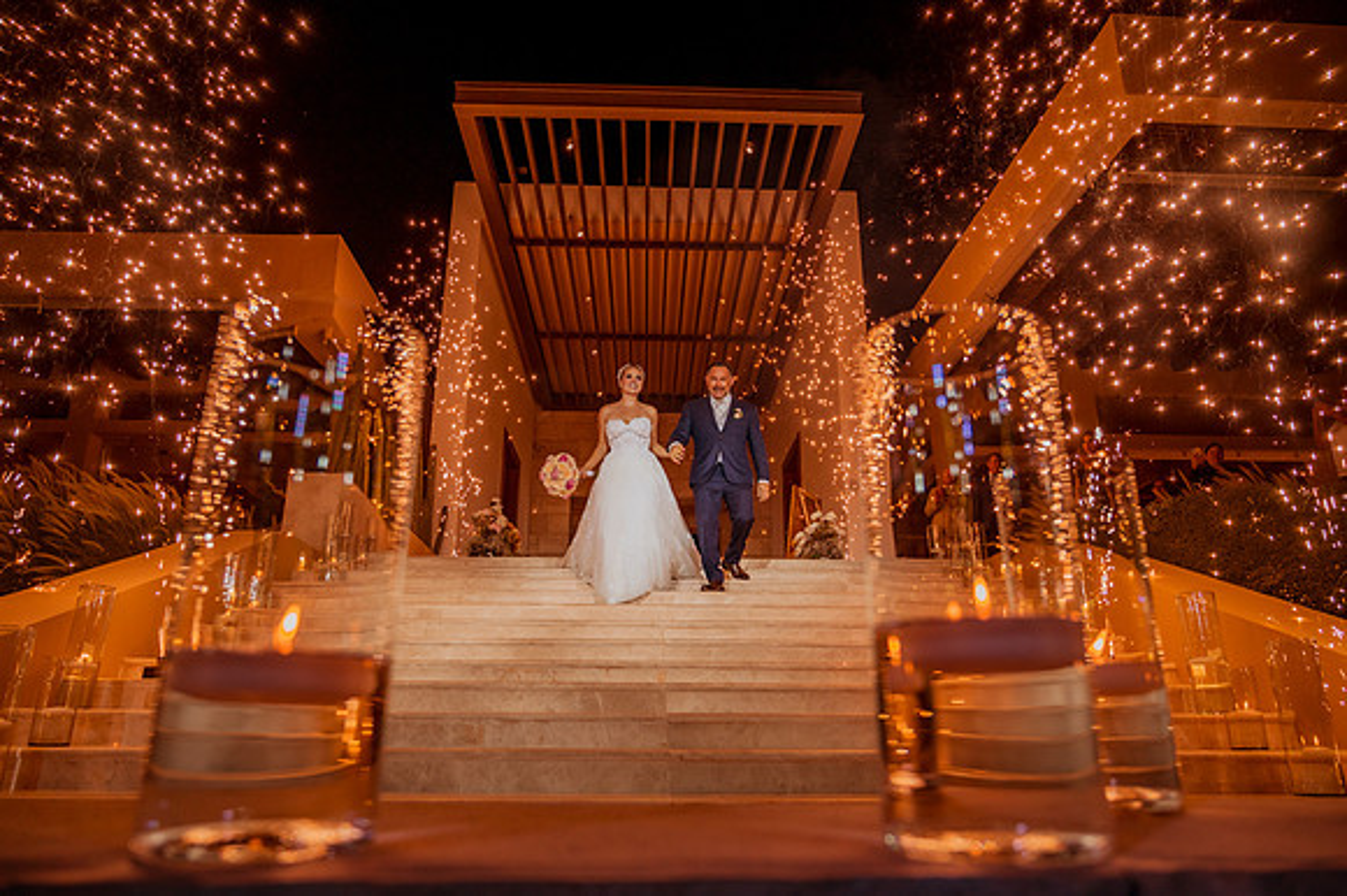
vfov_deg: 53.1
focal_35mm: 24
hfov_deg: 73.8
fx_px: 897
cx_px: 674
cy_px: 448
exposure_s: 1/640
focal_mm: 24
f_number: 4
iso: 1250
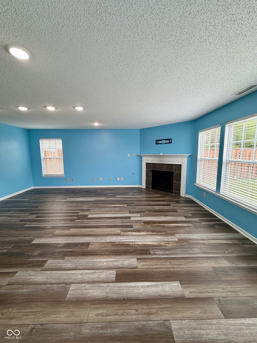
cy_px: 172
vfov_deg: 102.1
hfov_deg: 85.7
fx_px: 139
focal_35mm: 14
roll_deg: -0.1
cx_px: 128
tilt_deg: -7.6
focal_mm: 2.22
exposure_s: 1/120
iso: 125
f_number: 2.2
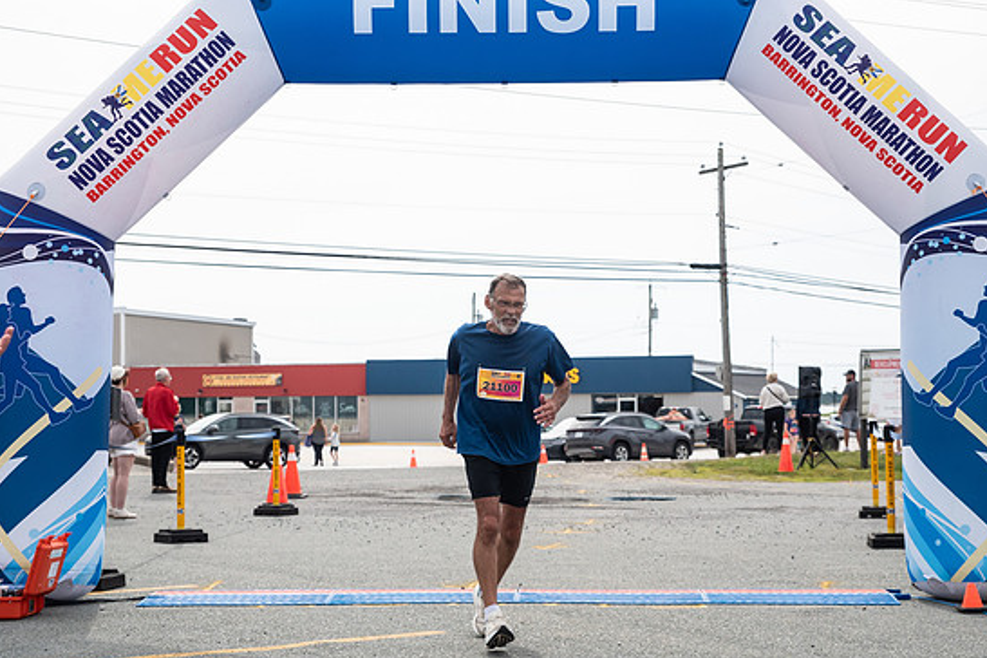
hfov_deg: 31.4
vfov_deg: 21.2
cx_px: 506
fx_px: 1755
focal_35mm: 64
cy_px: 354
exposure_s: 1/3200
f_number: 4
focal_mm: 52
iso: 800
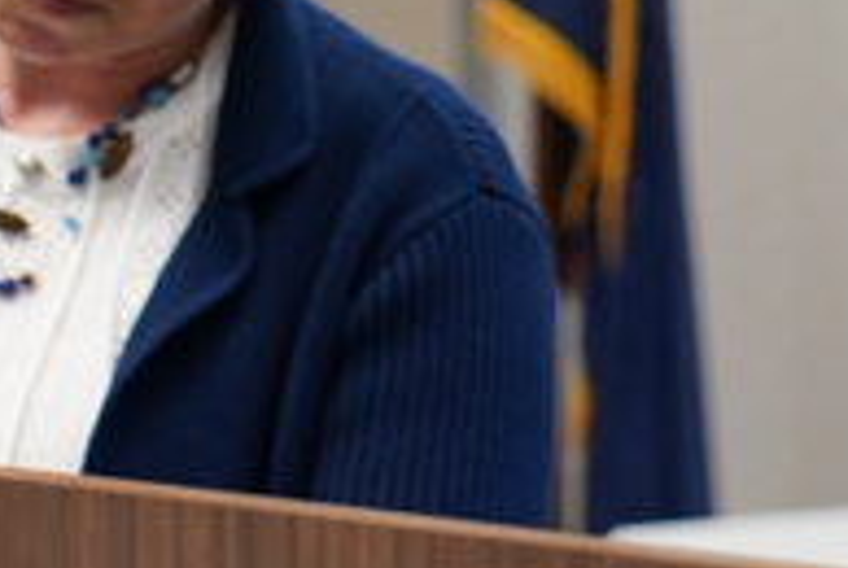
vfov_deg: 3.5
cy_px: 138
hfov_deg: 5.2
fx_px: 9318
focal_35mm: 395
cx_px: 1237
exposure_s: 1/160
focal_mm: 75
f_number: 4
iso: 1600
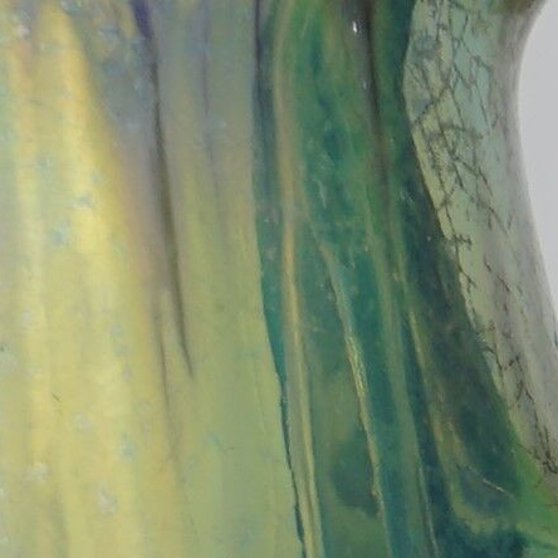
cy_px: 1248
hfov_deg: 3.7
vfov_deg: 3.7
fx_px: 8553
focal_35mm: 469
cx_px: 1321
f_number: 14
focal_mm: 49
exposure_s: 1/40
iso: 100
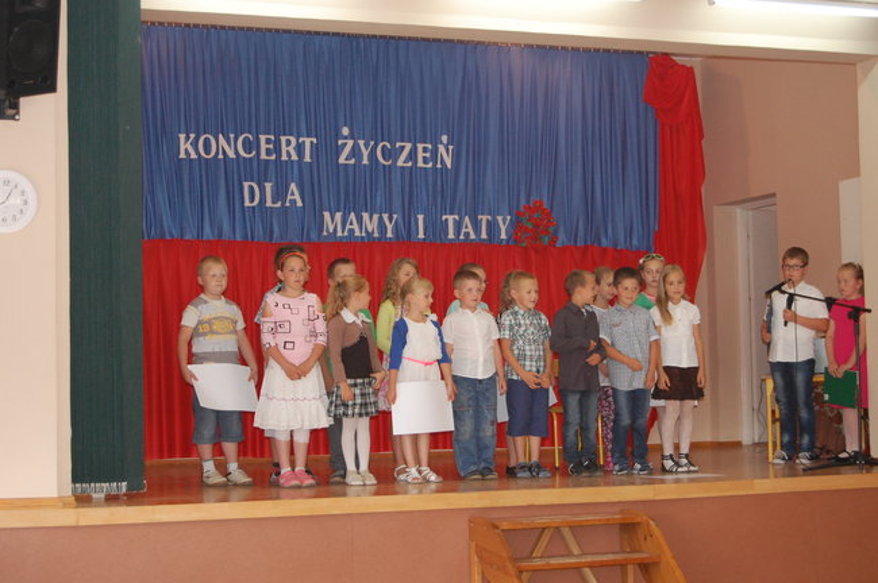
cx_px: 439
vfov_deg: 19.7
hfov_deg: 29.3
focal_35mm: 69
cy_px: 292
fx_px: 1681
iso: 900
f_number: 5.3
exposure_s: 1/60
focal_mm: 46
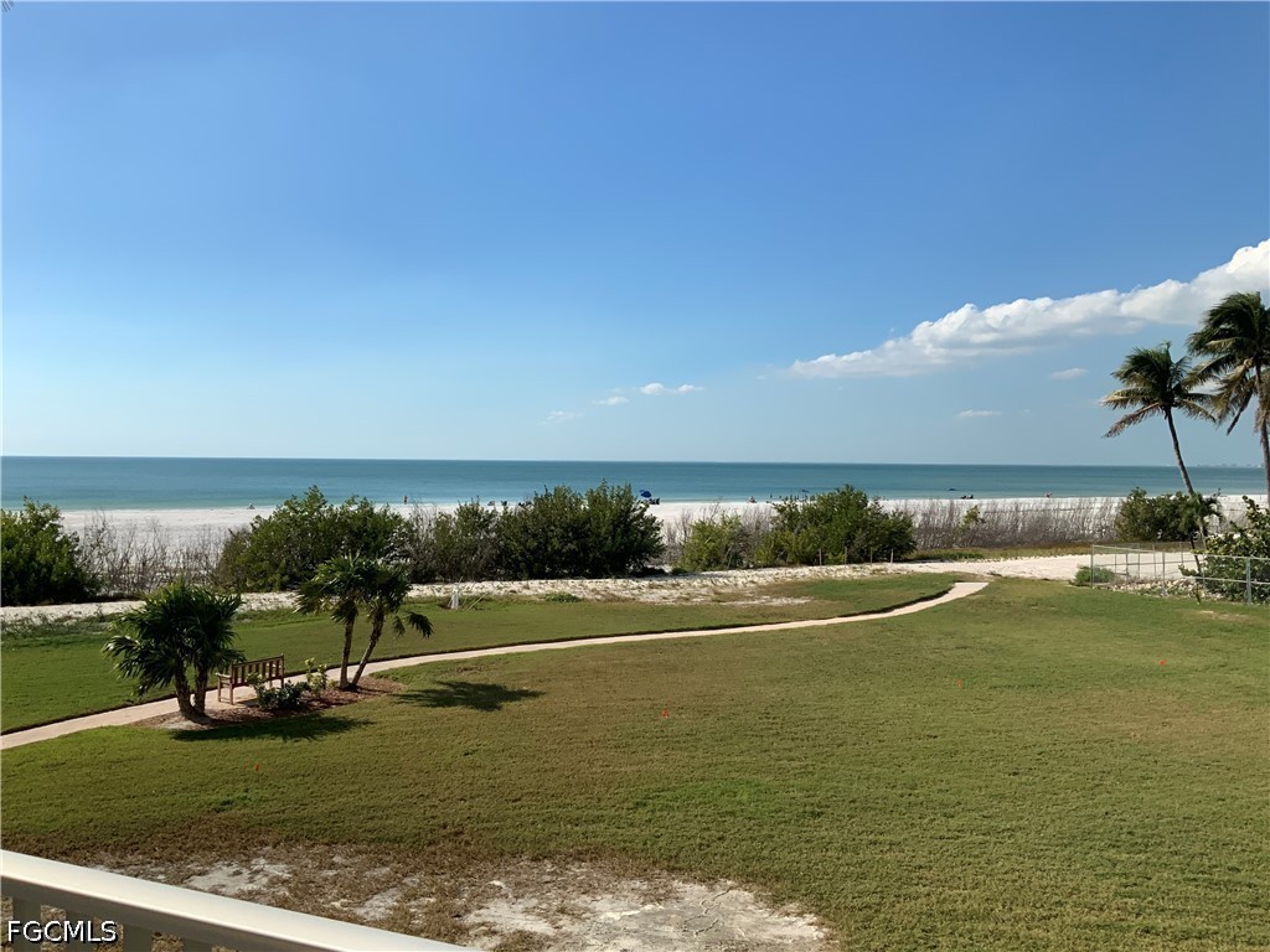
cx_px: 635
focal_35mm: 29
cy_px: 476
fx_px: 1064
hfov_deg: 61.7
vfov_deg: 48.2
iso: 20
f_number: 1.8
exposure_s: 1/3534
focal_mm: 3
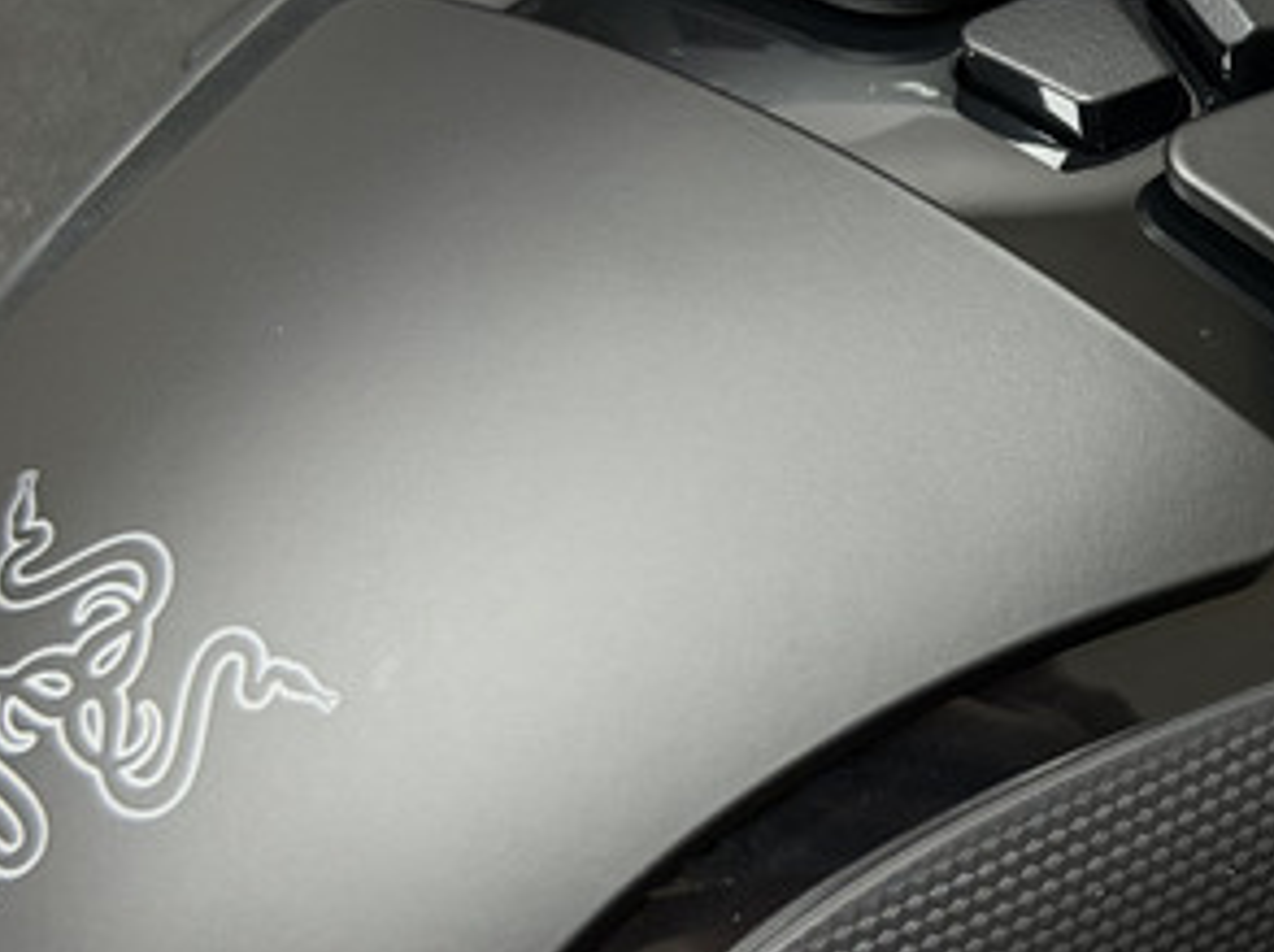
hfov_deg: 15.1
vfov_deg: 11.5
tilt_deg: -51.6
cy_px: 206
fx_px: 4705
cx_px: 1296
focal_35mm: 128
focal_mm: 6.76
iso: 320
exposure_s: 1/40
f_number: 1.78
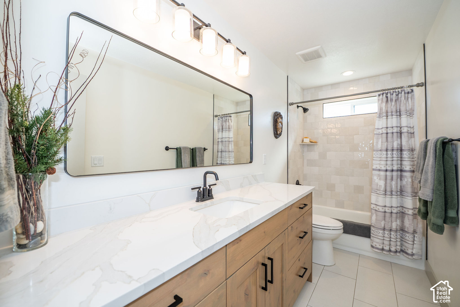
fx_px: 187
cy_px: 154
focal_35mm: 15
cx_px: 230
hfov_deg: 101.9
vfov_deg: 78.7
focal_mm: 14
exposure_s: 1/160
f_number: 5
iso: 320
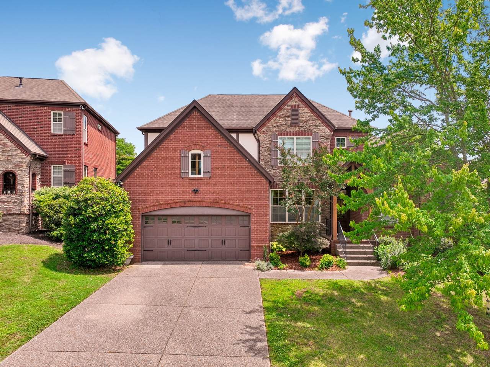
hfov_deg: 71.6
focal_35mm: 24
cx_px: 245
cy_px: 184
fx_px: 340
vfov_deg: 56.8
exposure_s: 1/640
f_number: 2.8
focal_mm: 12.3
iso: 220
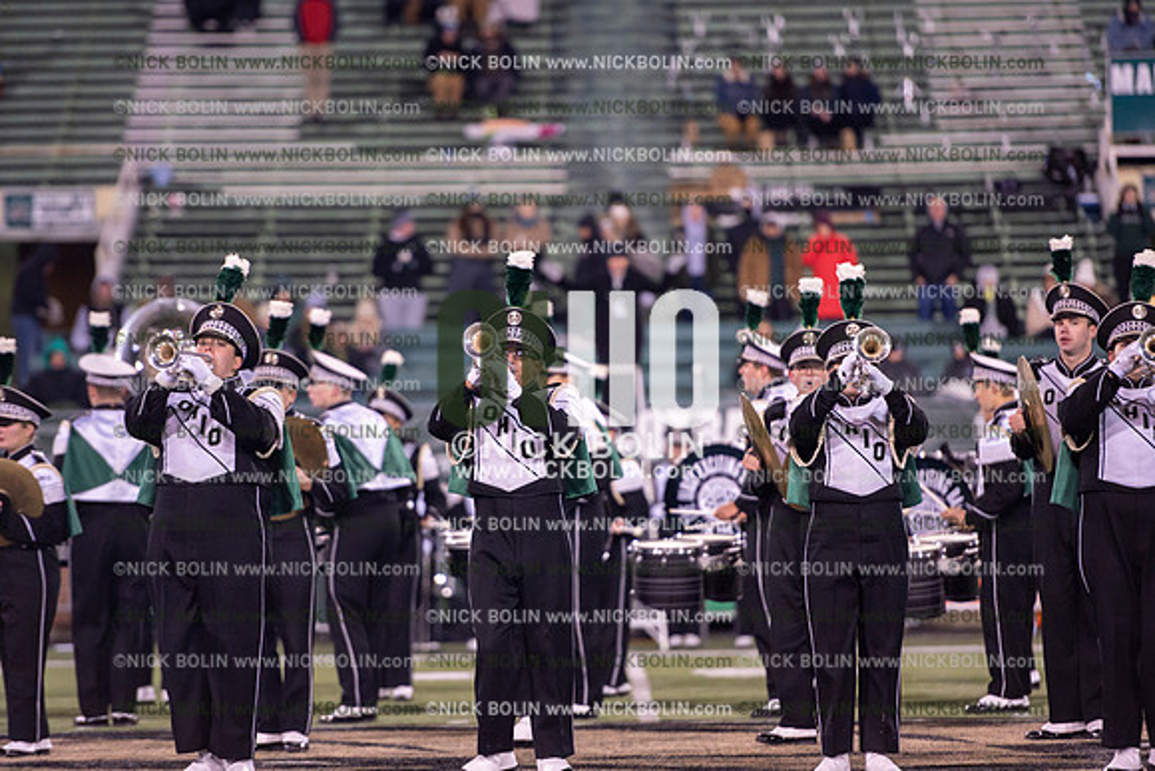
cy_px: 386
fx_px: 6418
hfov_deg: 10.3
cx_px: 578
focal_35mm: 200
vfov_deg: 6.9
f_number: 2.8
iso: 2500
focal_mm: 200
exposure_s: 1/1250
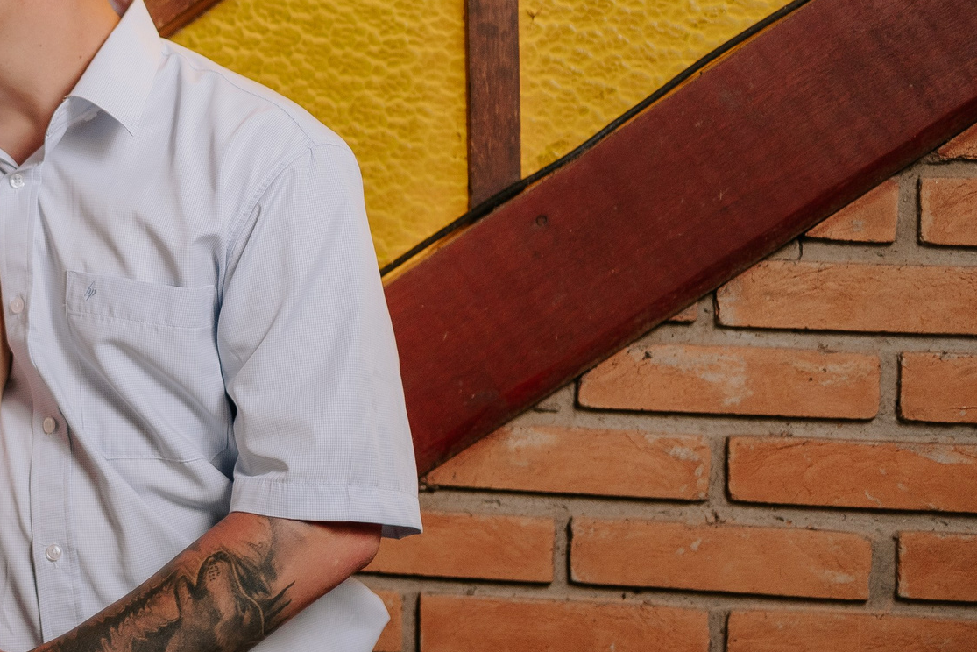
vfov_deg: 16.4
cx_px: -107
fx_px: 2253
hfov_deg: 23.0
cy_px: 156
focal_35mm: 83
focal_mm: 35
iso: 400
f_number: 1.8
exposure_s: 1/250
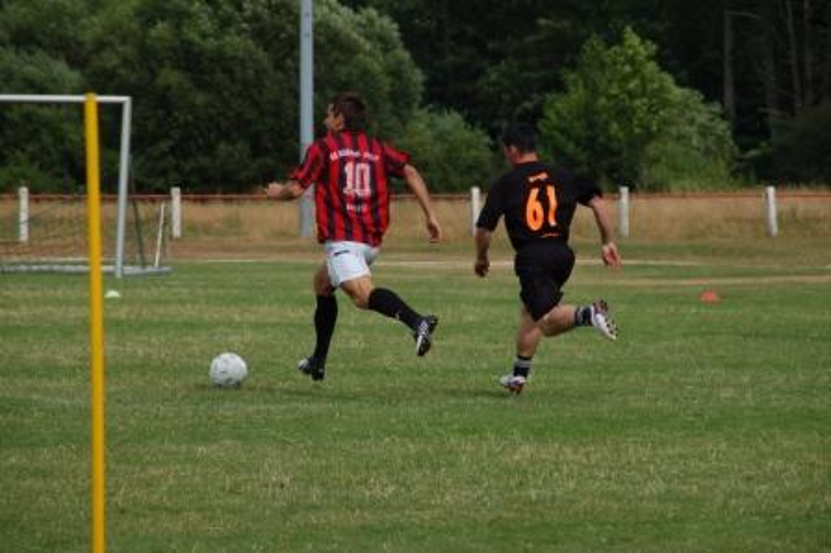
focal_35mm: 225
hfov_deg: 9.2
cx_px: 416
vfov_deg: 6.1
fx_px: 5190
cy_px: 276
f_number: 6.3
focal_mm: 150
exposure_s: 1/2000
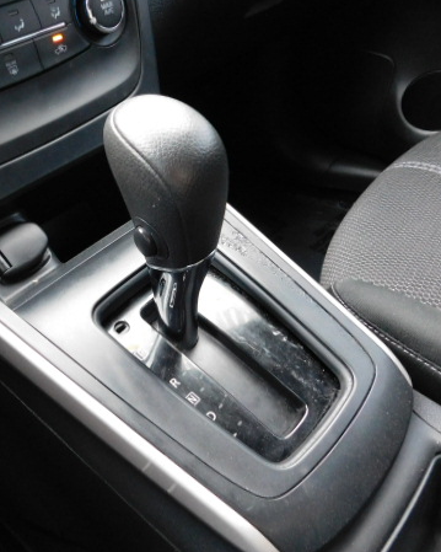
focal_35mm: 32
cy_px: 259
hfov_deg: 45.4
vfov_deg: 55.6
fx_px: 522
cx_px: 167
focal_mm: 4
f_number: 3
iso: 400
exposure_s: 1/13
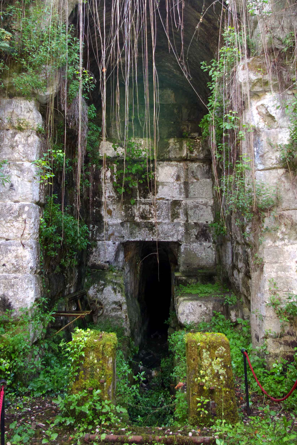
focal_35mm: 33
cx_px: 138
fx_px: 408
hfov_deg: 40.0
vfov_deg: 56.8
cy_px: 179
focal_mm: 18
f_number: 3.5
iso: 200
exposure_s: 1/30
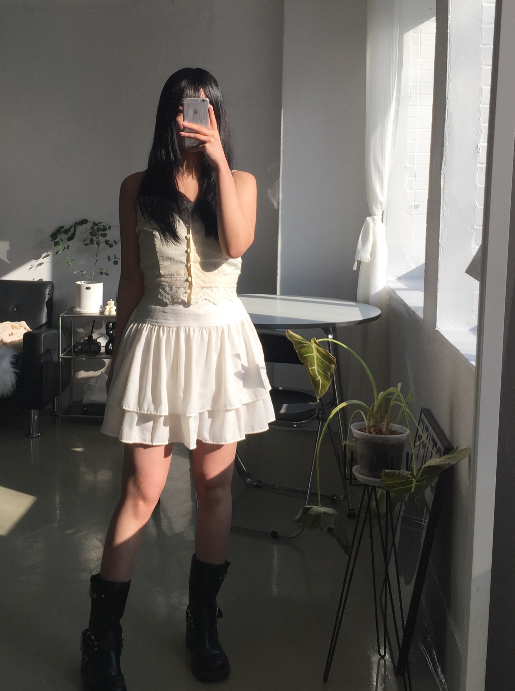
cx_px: 181
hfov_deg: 33.2
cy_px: 226
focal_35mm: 43
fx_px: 857
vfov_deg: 43.3
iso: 32
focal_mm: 4.15
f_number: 2.2
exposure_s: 1/942
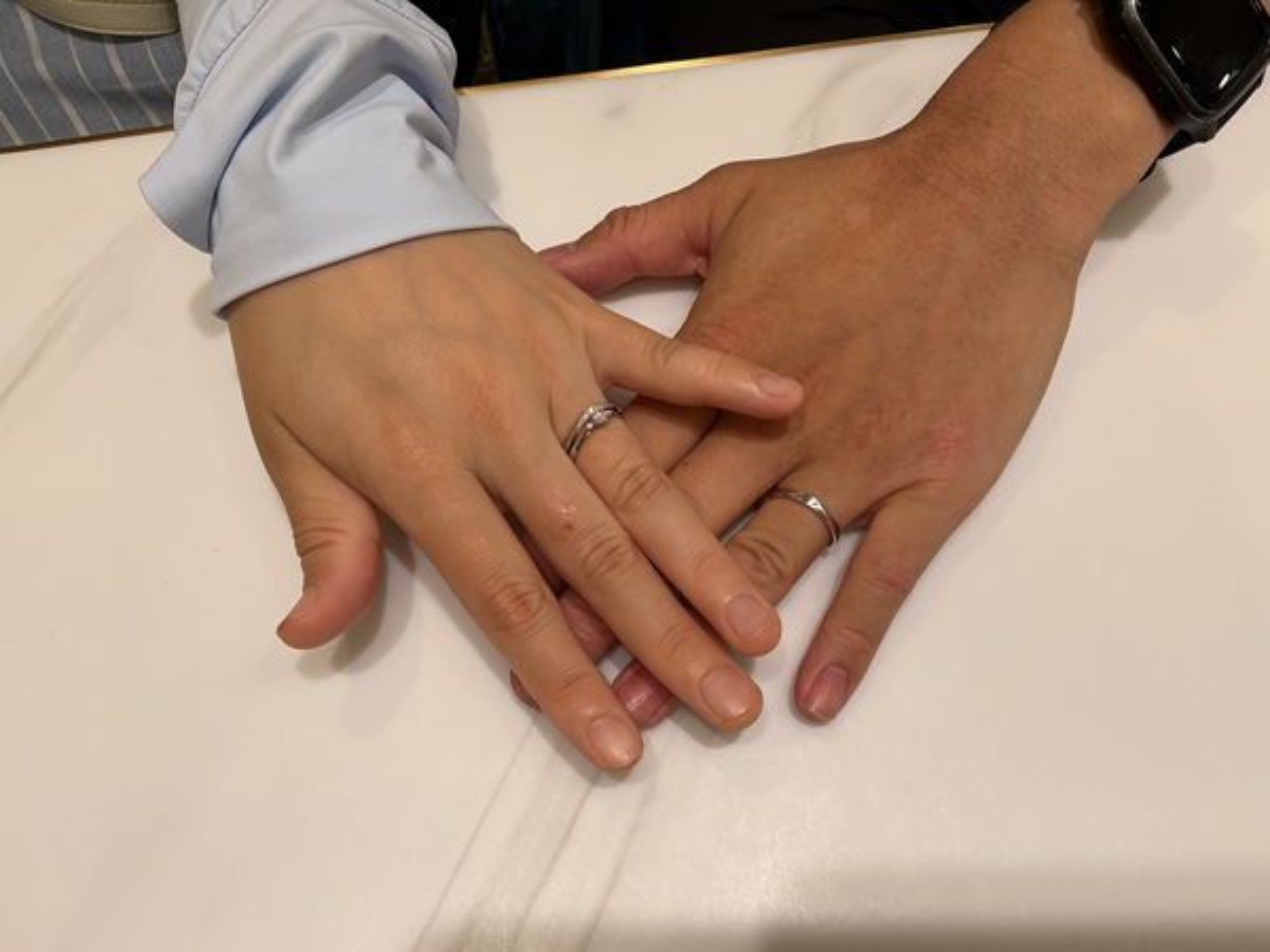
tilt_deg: -67.1
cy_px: 476
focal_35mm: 29
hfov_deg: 61.7
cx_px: 635
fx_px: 1064
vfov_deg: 48.2
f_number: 1.8
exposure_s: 1/209
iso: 20
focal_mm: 3
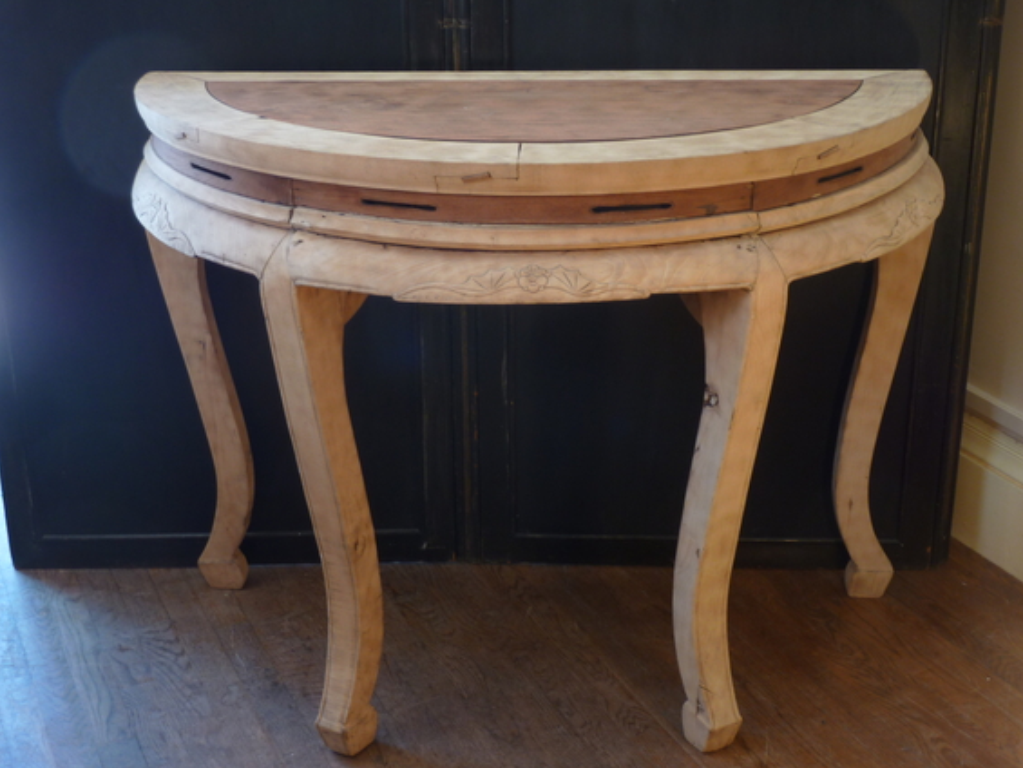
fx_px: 1508
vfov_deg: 28.6
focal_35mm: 51
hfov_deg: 37.5
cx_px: 525
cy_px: 370
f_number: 3.8
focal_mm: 7.9
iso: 80
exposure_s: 1/8
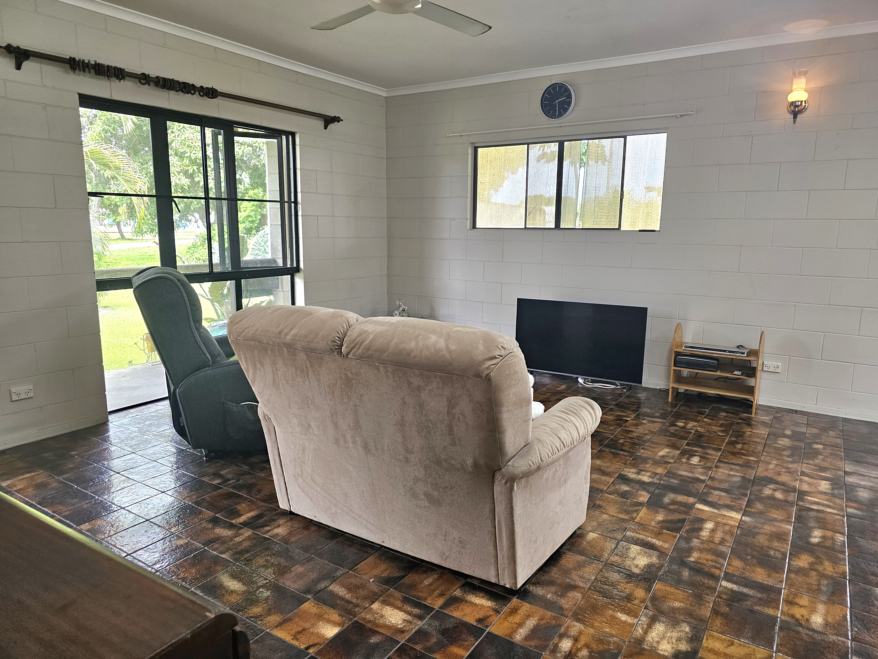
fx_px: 583
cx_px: 439
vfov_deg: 58.9
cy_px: 330
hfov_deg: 73.9
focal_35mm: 23
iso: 160
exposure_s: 1/101
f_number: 1.7
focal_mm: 6.3
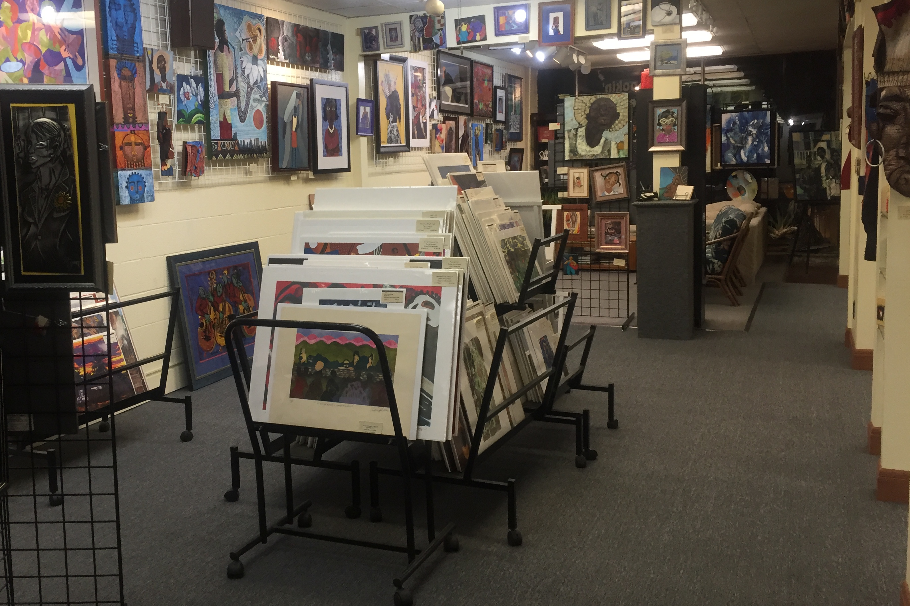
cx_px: 372
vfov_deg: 36.8
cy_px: 266
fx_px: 910
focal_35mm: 36
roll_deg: +1.5
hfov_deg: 52.8
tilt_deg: -7.9
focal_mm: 4.15
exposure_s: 1/30
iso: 50
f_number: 2.2
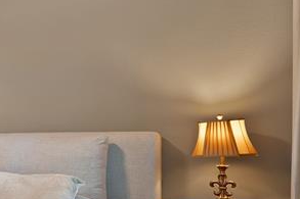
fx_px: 350
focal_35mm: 42
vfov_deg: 31.6
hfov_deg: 31.6
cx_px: -116
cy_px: 134
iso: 640
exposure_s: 1/1.25
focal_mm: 12
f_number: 9
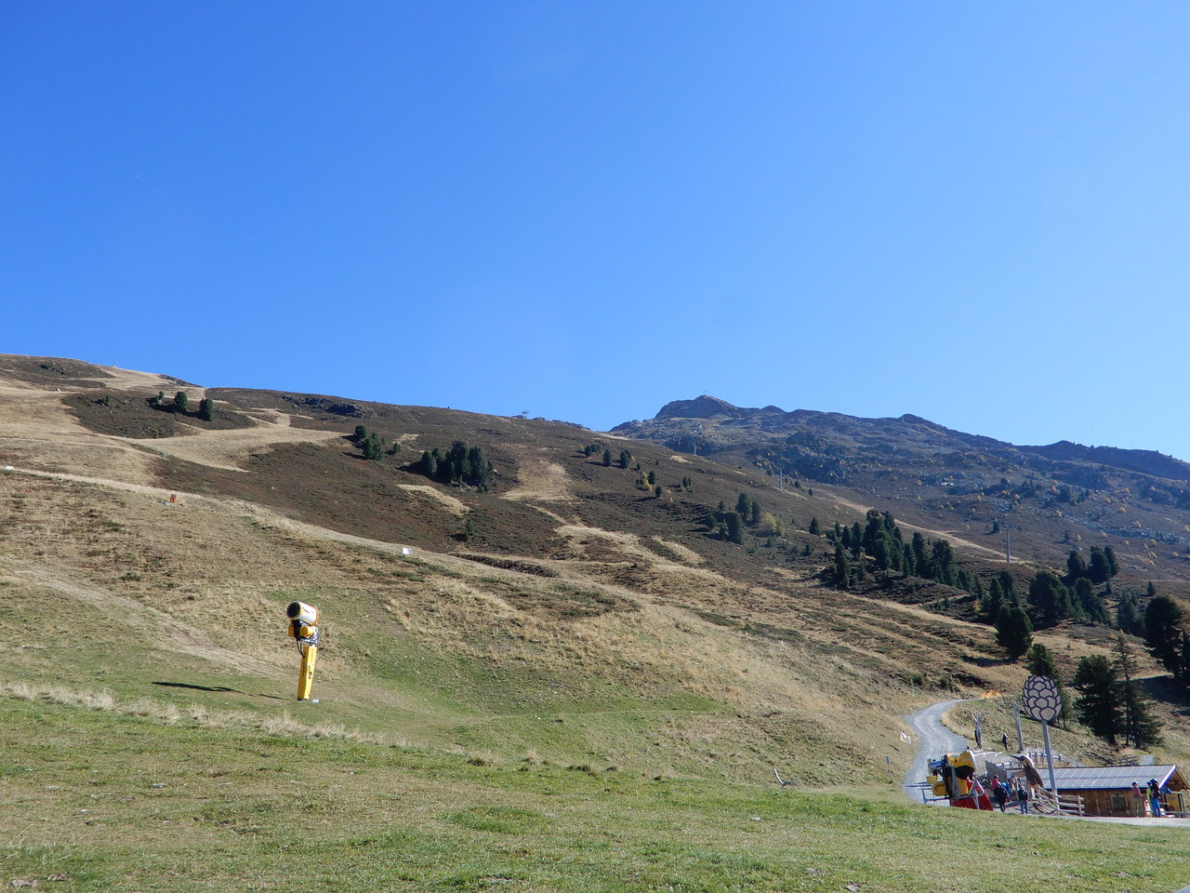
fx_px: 1031
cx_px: 595
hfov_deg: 60.0
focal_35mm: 30
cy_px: 446
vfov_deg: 46.8
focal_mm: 5.4
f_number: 3.5
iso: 80
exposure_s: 1/640
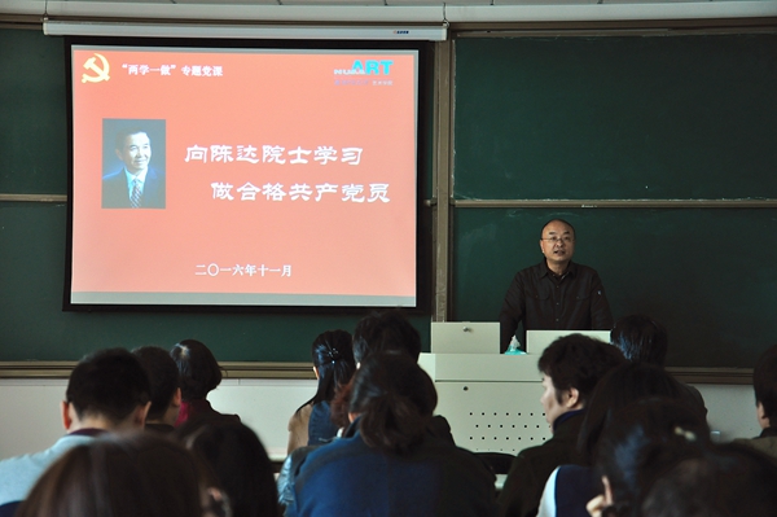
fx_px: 2135
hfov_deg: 20.6
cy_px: 258
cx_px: 388
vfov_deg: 13.8
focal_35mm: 99
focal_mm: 66
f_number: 5.3
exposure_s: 1/30
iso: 800
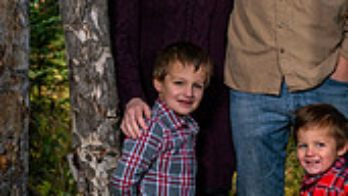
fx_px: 1273
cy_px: 51
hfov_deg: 15.5
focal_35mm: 138
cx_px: 260
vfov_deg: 8.8
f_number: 4.5
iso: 160
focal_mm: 50
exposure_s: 1/1000
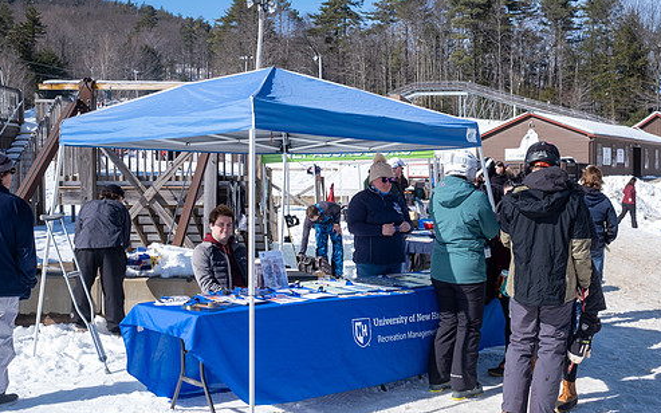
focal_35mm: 42
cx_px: 378
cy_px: 223
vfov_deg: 30.5
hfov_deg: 47.1
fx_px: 757
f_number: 5.6
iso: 320
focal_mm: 23
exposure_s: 1/1000
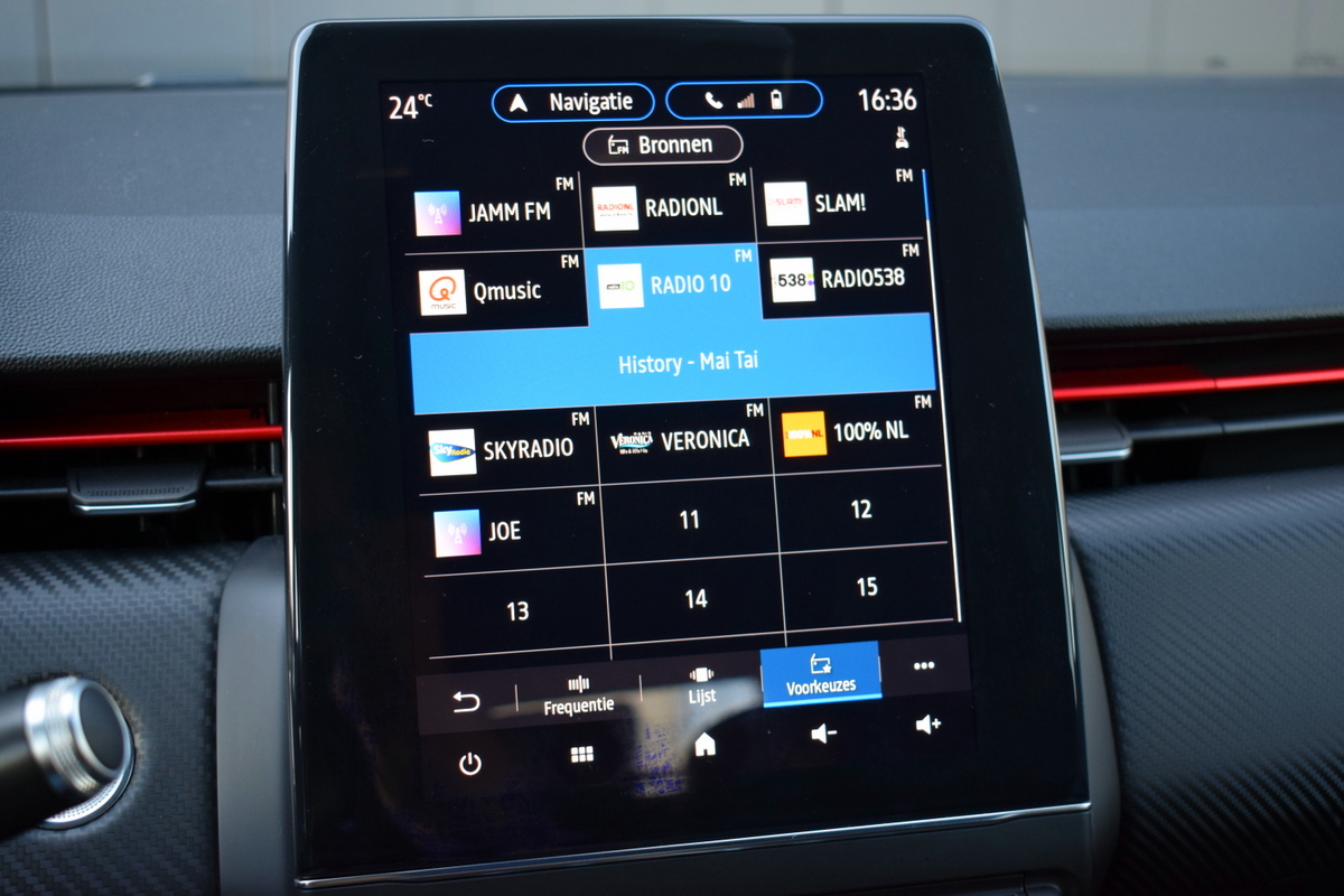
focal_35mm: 52
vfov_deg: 25.8
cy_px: 448
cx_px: 672
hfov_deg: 37.9
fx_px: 1960
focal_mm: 35
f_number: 4.5
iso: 640
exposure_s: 1/60
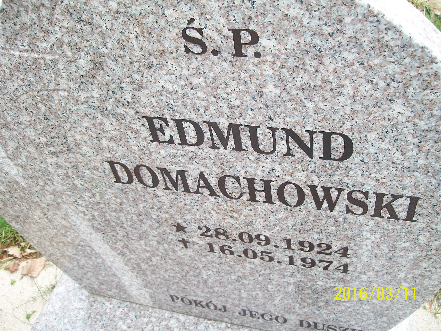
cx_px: 220
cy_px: 166
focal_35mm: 36
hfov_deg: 51.4
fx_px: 459
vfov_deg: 39.7
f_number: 2.7
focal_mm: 6
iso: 80
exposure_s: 1/200
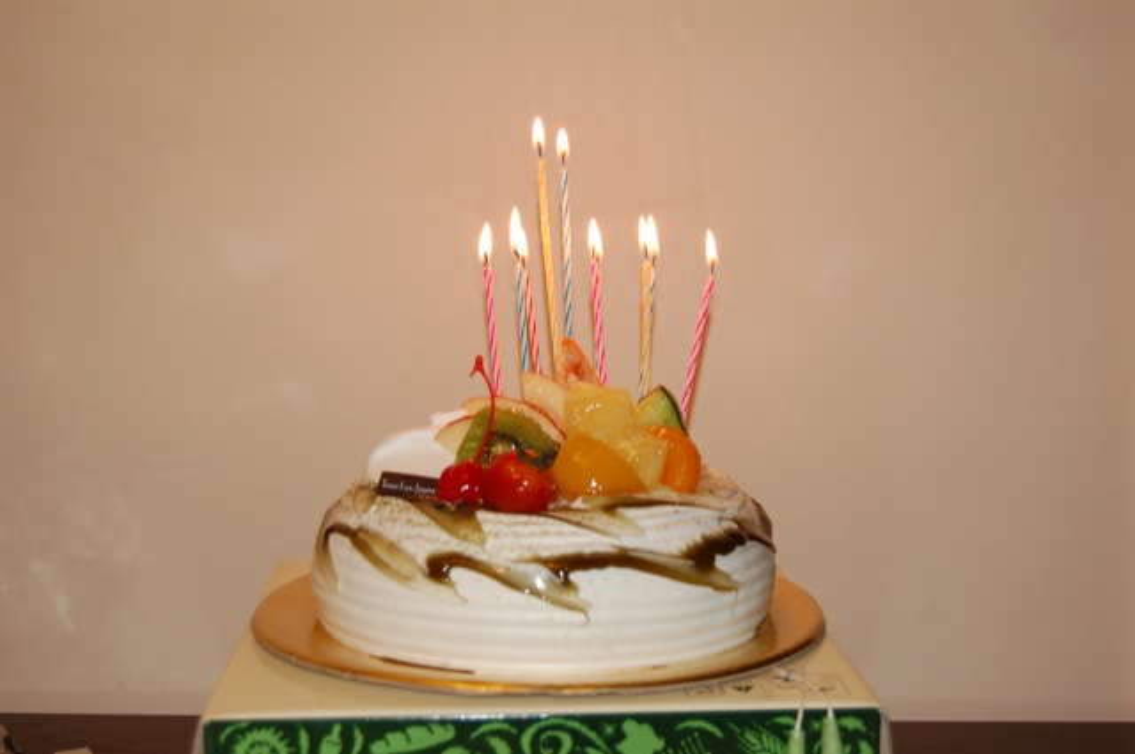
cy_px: 377
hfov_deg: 35.1
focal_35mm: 57
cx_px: 568
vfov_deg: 23.7
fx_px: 1795
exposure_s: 1/60
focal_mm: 38
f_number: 4.8
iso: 400
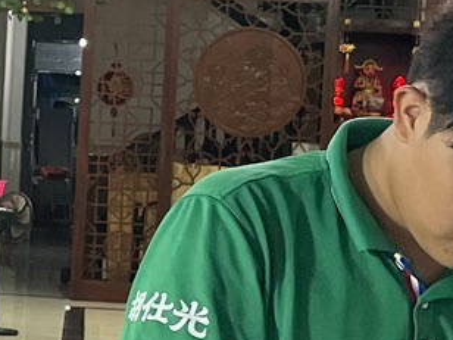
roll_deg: -2.7
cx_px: -171
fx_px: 2212
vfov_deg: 8.8
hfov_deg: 11.3
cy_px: 75
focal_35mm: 169
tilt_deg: +1.7
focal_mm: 5.1
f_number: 1.6
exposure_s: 1/100
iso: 100
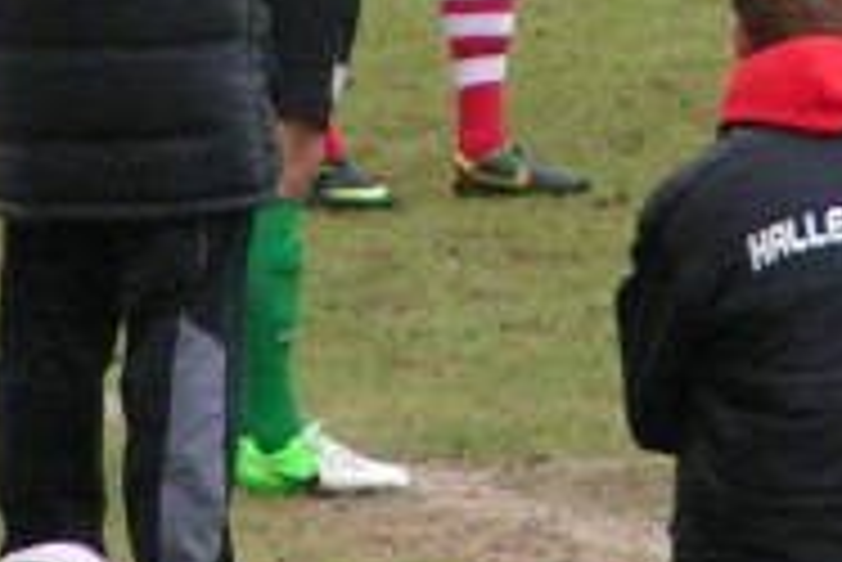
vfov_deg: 1.0
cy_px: -324
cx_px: 320
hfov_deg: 1.6
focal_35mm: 1321
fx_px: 30920
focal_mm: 45.4
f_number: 3.5
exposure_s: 1/200
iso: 200
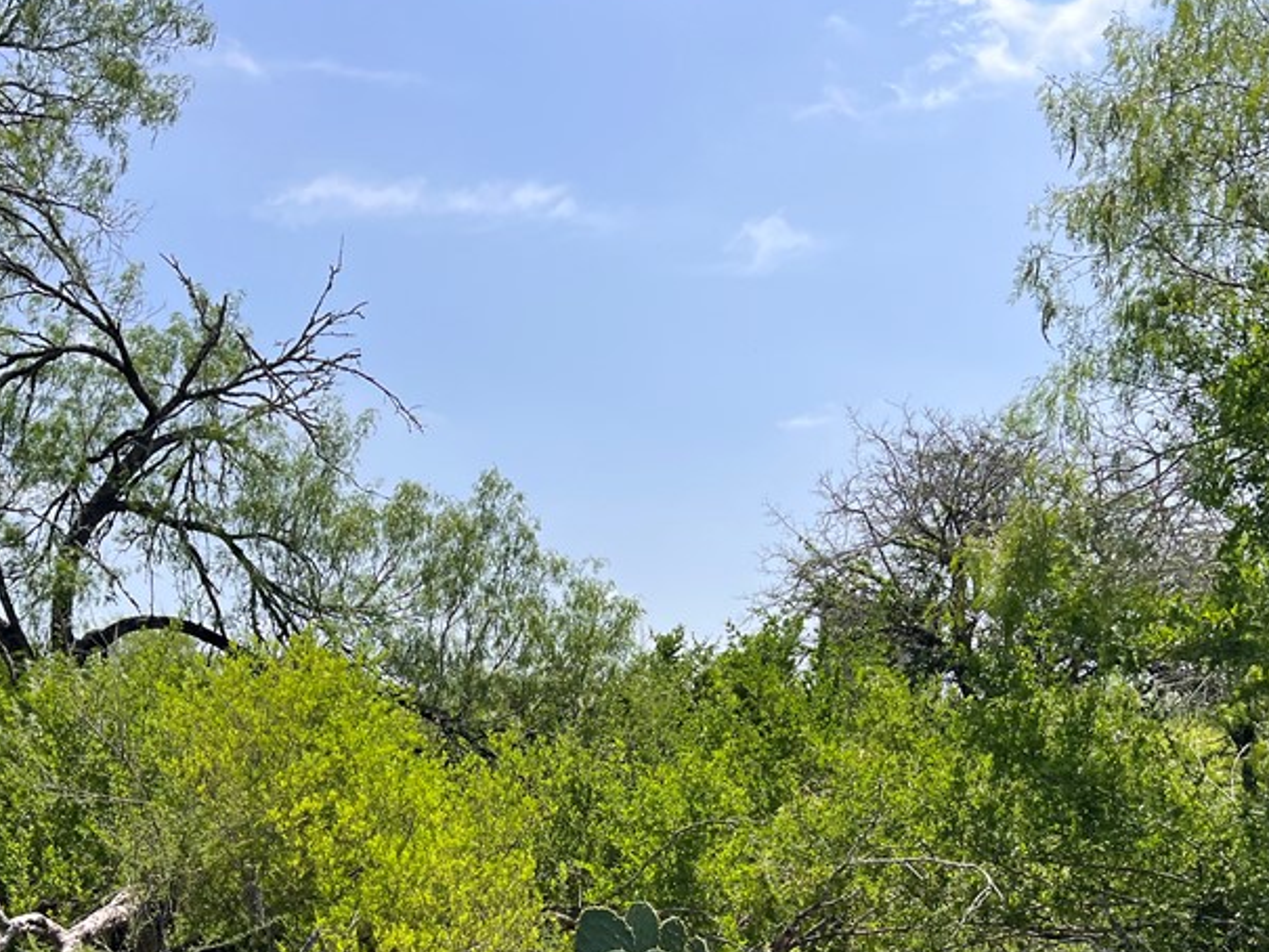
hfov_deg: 42.9
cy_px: 776
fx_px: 1613
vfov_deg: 31.9
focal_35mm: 44
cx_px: 556
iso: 50
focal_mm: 5.7
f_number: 1.5
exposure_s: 1/3571
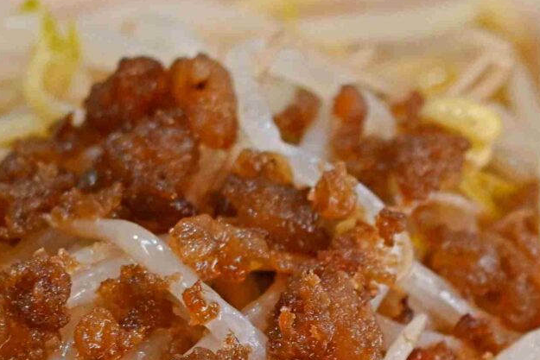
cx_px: 632
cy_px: 449
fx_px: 4606
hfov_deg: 6.7
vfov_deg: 4.5
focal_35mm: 307
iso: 360
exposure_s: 1/200
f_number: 3.2
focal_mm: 50
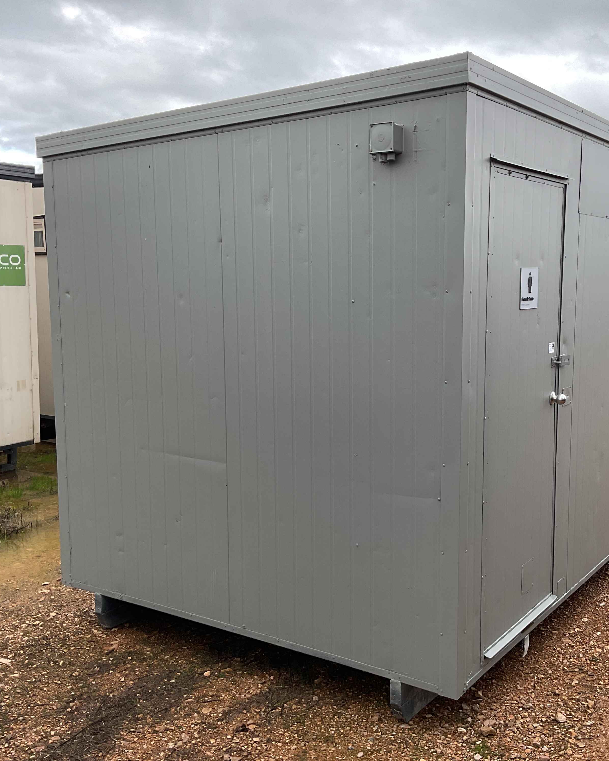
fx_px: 856
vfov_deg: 47.9
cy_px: 382
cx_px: 390
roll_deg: -1.0
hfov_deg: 38.8
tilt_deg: -8.2
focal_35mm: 38
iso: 16
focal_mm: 3
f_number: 1.8
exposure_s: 1/139
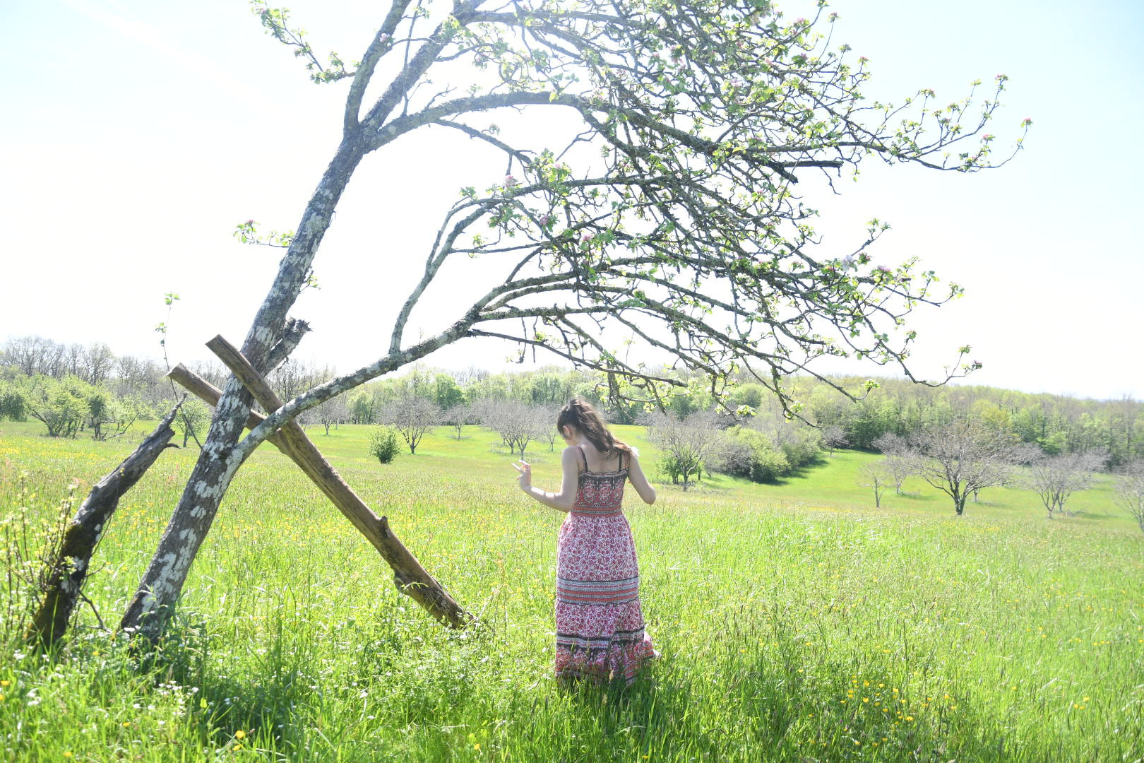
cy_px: 382
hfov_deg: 67.4
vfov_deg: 47.9
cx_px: 572
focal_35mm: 27
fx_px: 858
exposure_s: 1/250
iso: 100
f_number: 3.5
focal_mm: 18
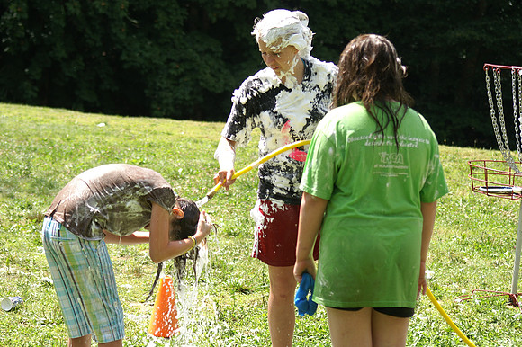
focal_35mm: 112
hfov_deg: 18.2
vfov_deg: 12.2
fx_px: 1630
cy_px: 174
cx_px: 261
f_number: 5.6
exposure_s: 1/320
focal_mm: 75
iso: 100
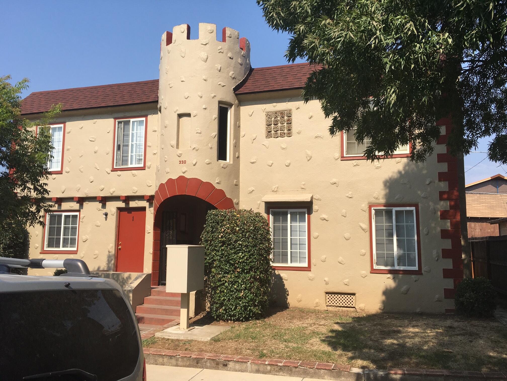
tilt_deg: +10.1
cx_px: 254
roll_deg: -1.6
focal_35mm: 29
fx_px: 425
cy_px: 190
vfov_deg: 48.2
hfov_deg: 61.7
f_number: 2.2
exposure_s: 1/1508
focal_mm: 4.15
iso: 25
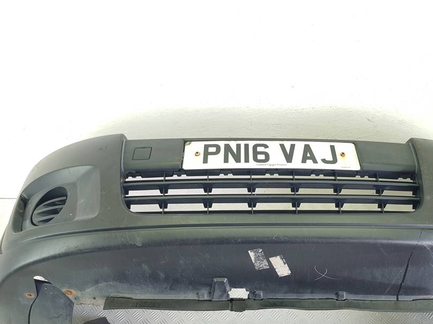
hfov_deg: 54.9
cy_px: 164
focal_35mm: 33
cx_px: 261
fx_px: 413
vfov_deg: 42.9
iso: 50
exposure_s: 1/50
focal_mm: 4.2
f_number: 1.7
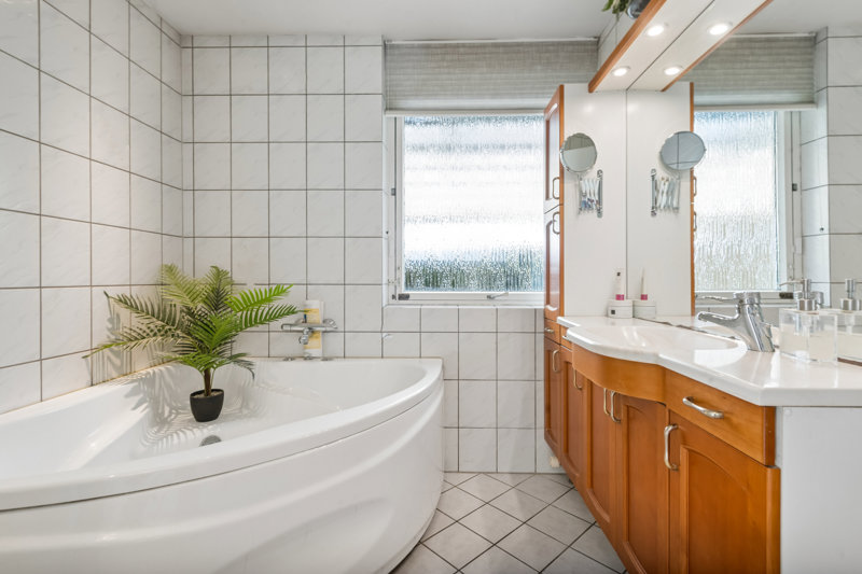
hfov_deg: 93.3
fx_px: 407
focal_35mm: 17
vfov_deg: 70.4
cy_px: 287
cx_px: 431
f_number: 10
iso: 250
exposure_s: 1/6
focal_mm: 17
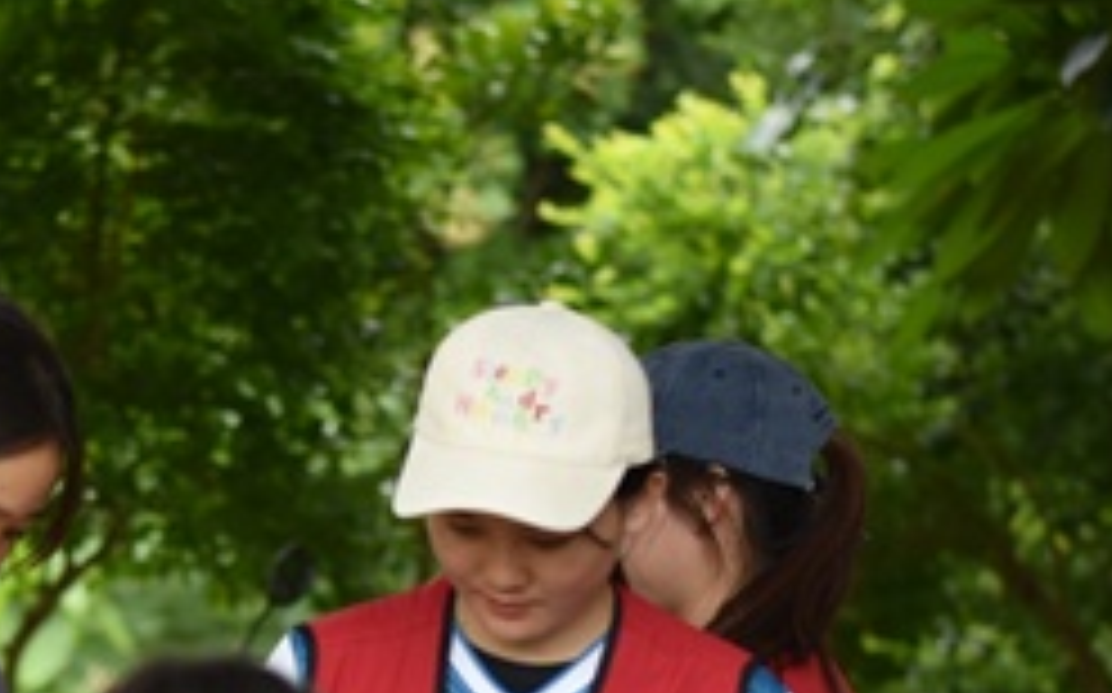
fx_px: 4482
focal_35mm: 148
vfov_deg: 8.7
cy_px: 936
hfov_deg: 14.0
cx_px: 144
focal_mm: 35
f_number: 1.4
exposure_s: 1/4000
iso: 250
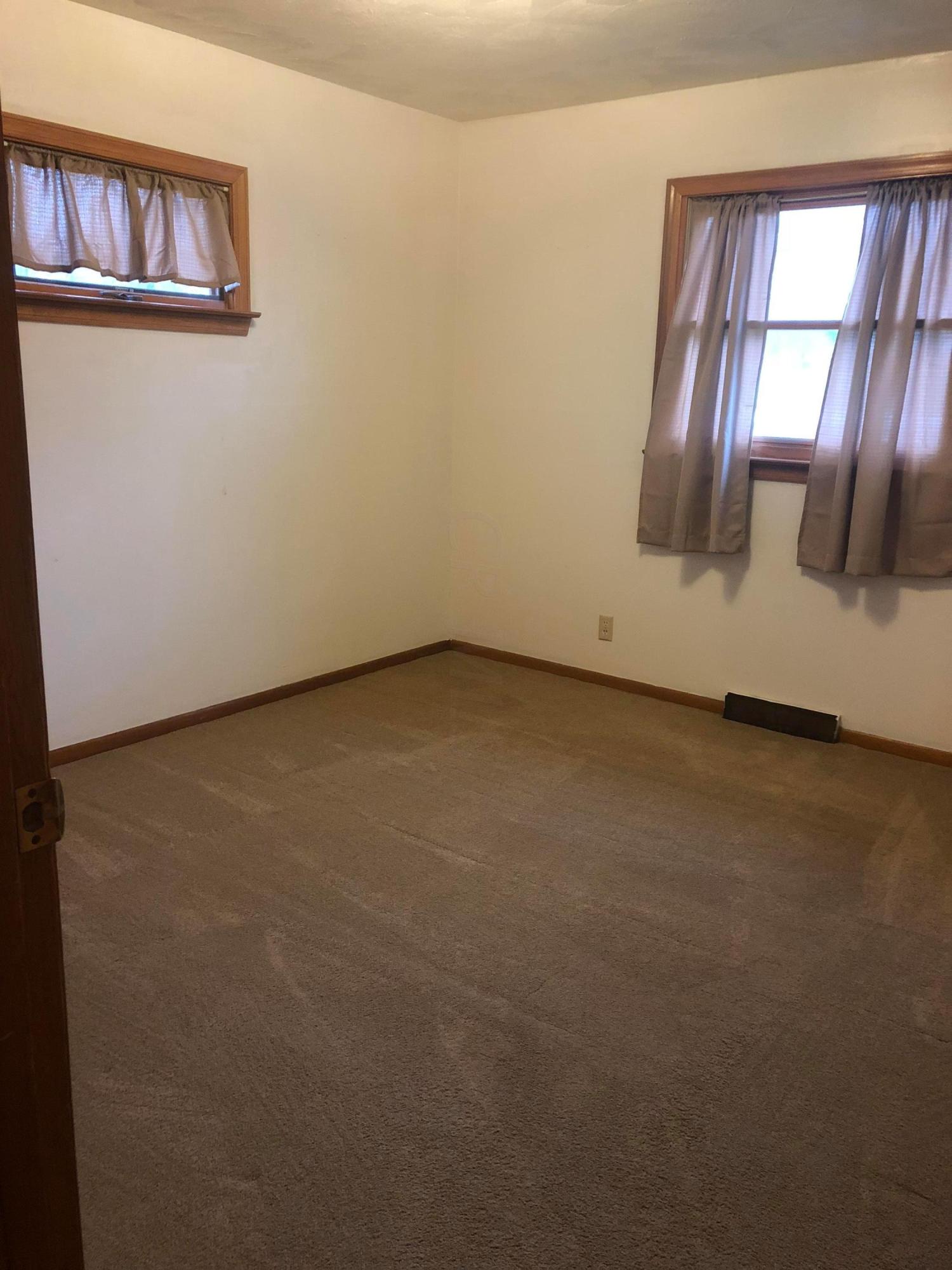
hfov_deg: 49.7
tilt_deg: -12.8
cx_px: 476
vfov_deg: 63.4
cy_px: 635
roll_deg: -1.1
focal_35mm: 28
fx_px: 1027
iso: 80
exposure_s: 1/15
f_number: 1.8
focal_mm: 3.99
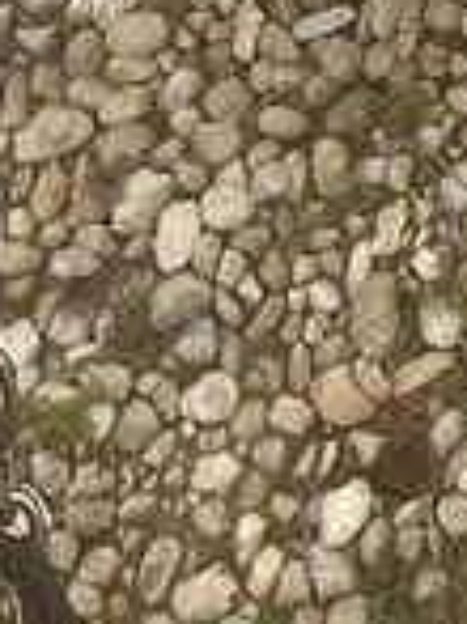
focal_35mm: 130
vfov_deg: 12.0
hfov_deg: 10.7
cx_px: 815
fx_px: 2342
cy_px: -915
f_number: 1.6
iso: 40
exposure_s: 1/259
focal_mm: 5.1
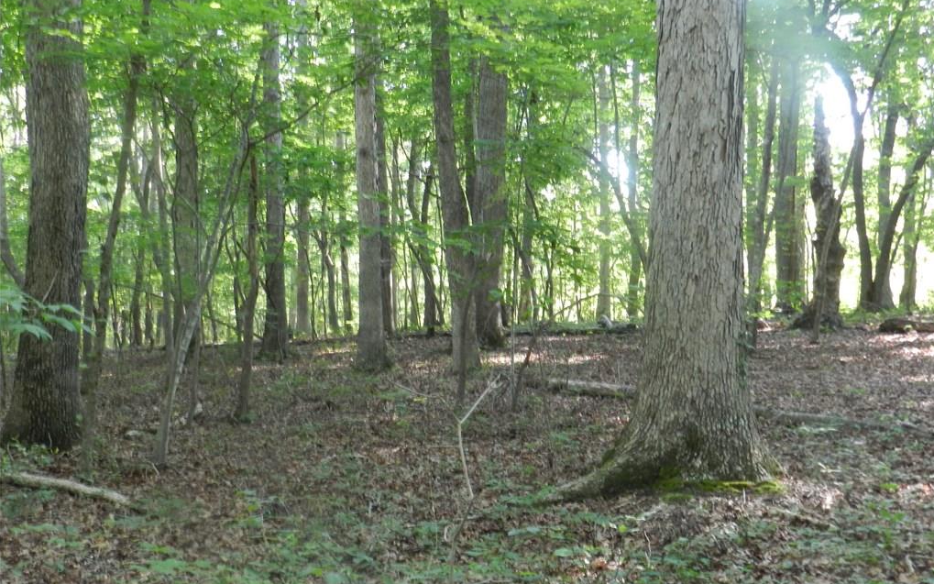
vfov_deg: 26.3
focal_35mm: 49
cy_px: 293
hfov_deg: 41.1
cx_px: 468
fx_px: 1247
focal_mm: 8.1
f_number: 4.2
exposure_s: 1/25
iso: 400
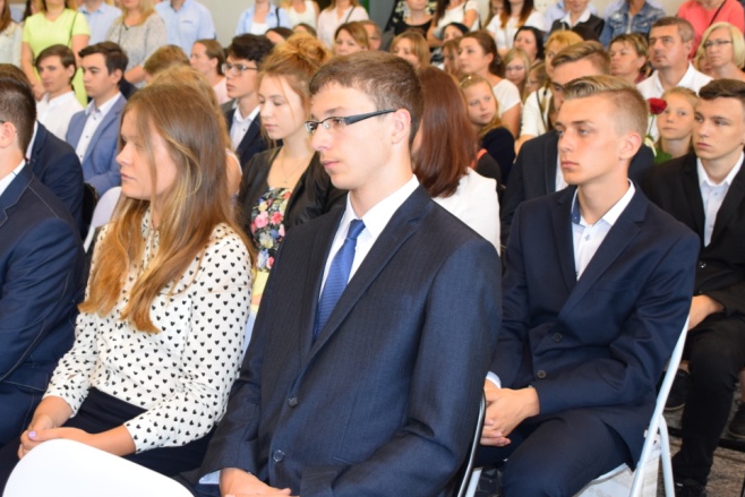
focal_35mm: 56
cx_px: 243
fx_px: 1159
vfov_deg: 24.2
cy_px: 222
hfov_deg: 35.3
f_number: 4
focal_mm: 24
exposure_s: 1/60
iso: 800
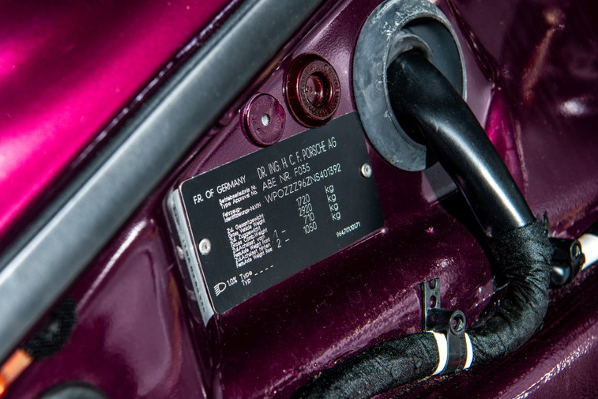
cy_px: 200
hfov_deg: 28.4
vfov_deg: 19.2
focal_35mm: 71
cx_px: 299
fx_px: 1180
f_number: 10
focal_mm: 70
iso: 160
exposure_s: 1/100
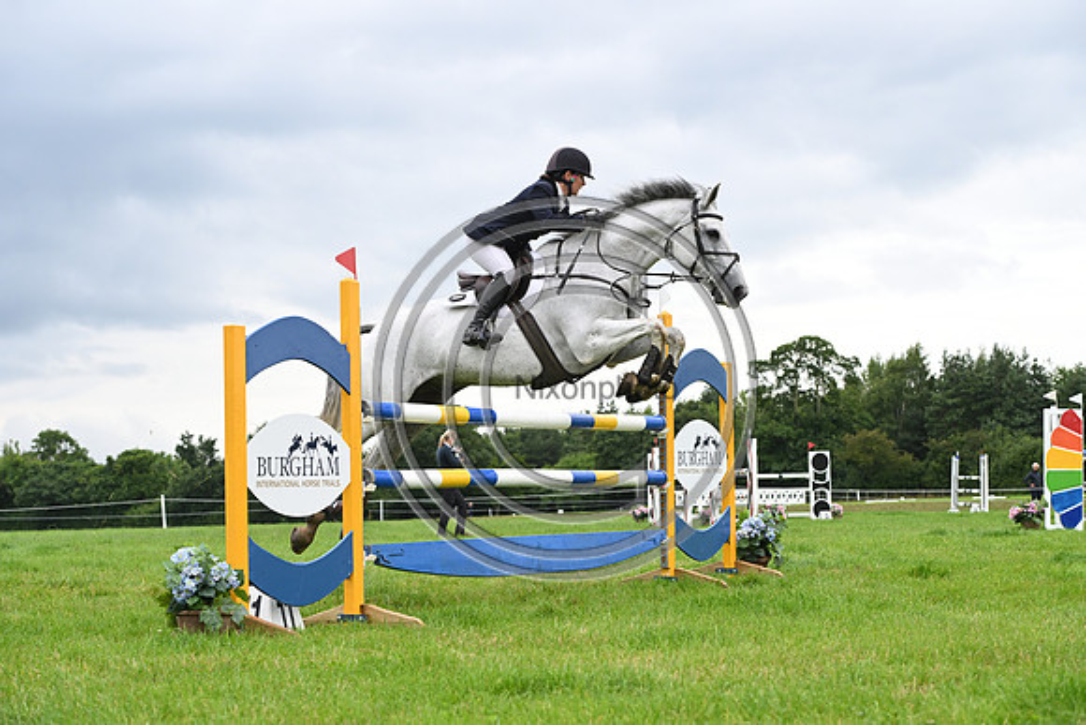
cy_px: 362
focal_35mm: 78
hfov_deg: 26.0
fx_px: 2353
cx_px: 543
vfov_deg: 17.5
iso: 1400
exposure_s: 1/1250
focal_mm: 78
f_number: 5.6
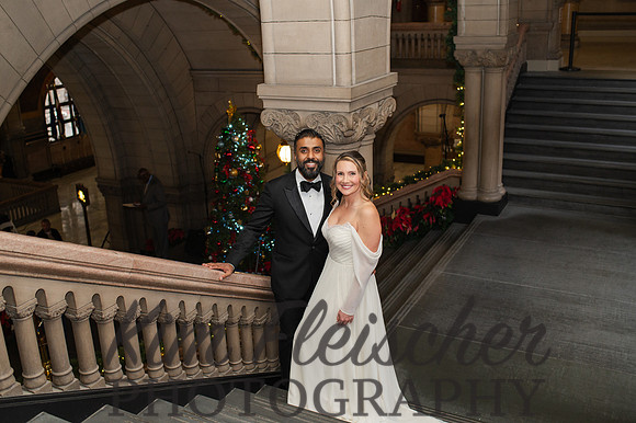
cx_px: 303
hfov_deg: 52.1
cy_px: 202
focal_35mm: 37
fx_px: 650
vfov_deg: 36.0
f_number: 3.5
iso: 1000
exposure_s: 1/200
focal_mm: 35
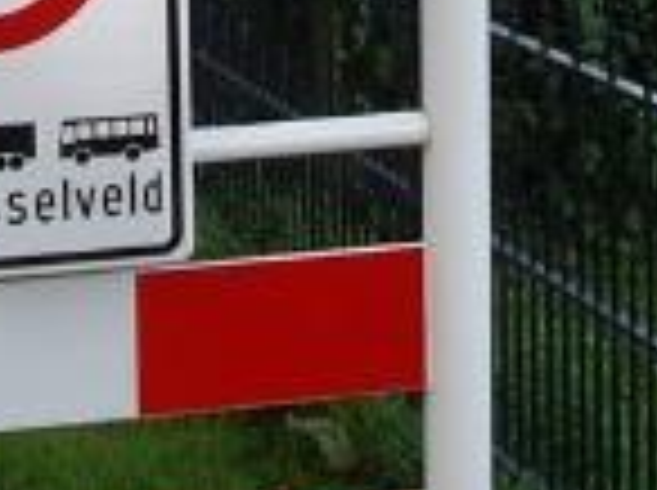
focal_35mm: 167
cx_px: 220
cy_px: -315
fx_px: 3164
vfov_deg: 8.6
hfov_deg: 11.8
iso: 100
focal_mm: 7.9
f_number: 2.8
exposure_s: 1/60
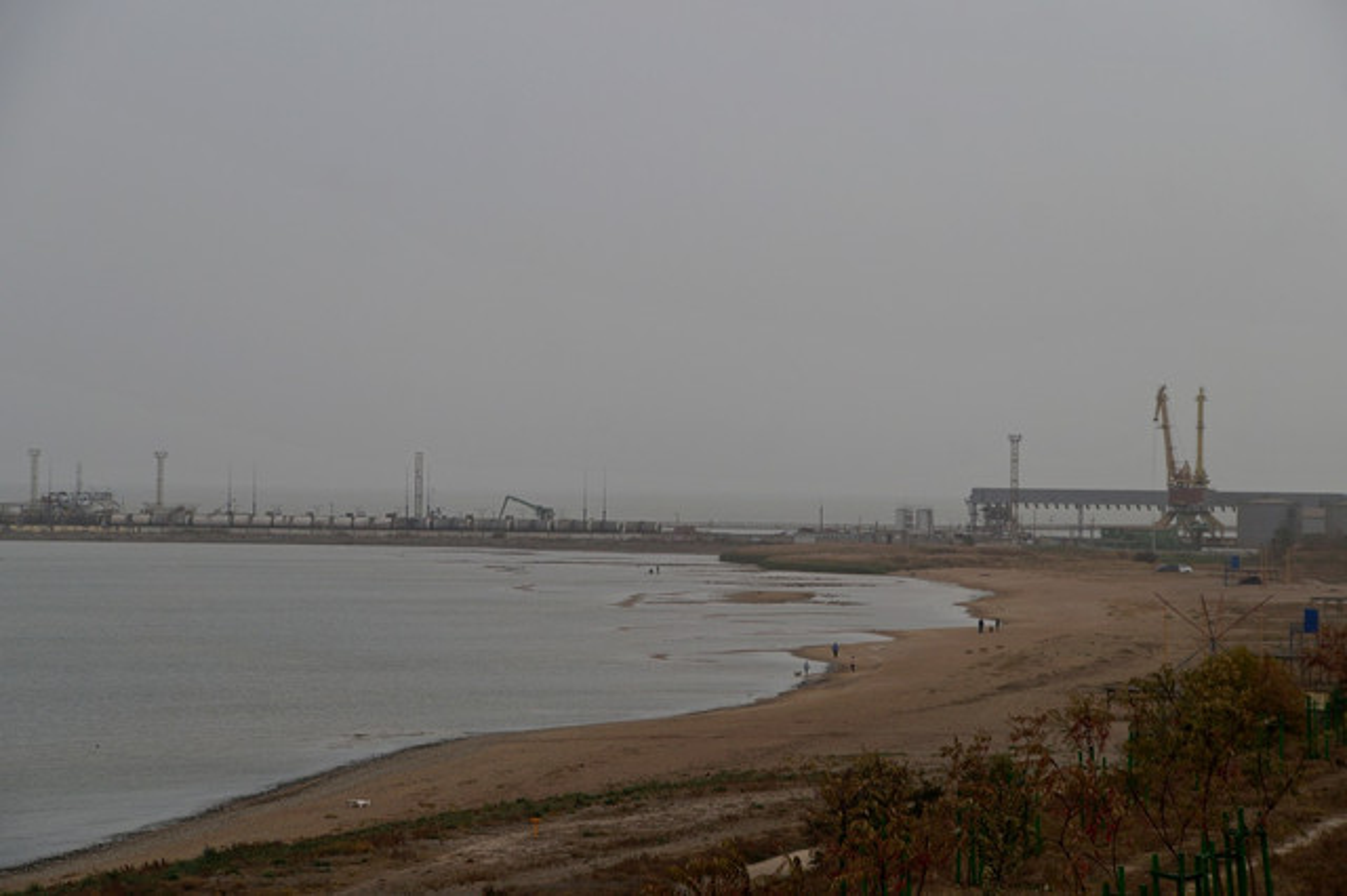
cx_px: 674
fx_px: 5048
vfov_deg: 10.1
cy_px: 448
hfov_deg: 15.2
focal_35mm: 135
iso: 100
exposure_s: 1/250
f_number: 7.1
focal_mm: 90
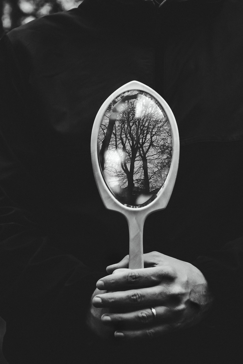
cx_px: 146
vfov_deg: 13.0
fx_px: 1600
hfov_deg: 8.7
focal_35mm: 158
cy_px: 182
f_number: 5
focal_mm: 70
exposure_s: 1/250
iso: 640
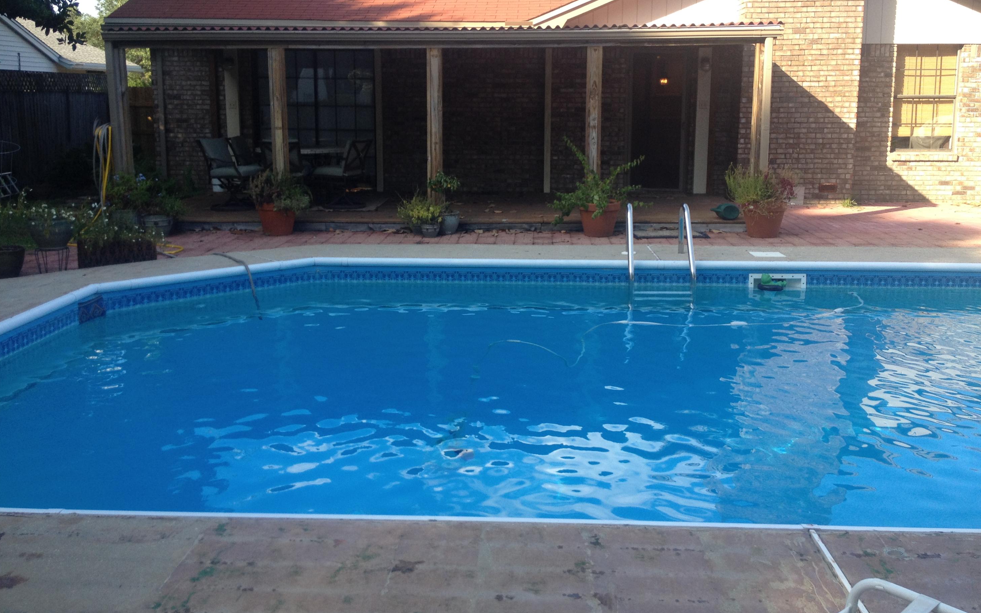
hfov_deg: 51.5
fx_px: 1016
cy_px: 242
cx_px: 498
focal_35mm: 38
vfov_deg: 33.5
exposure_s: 1/321
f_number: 2.4
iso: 50
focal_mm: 4.28
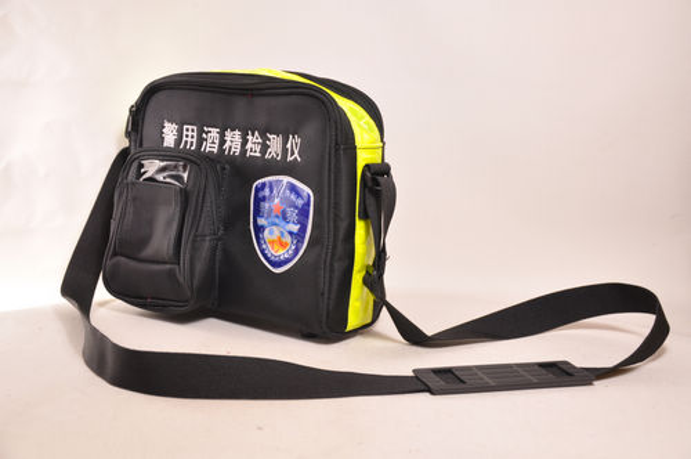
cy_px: 230
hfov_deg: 38.9
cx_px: 346
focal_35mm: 51
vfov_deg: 26.4
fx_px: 978
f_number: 5
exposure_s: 1/40
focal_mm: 34
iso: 400
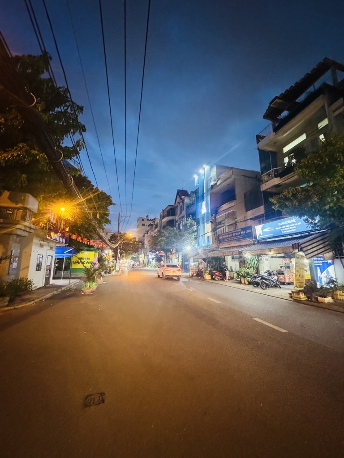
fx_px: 186
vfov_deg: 102.1
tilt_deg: +11.2
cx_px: 172
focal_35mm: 14
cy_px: 229
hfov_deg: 85.7
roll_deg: -0.8
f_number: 2.2
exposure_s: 1/50
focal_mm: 2.22
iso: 1250
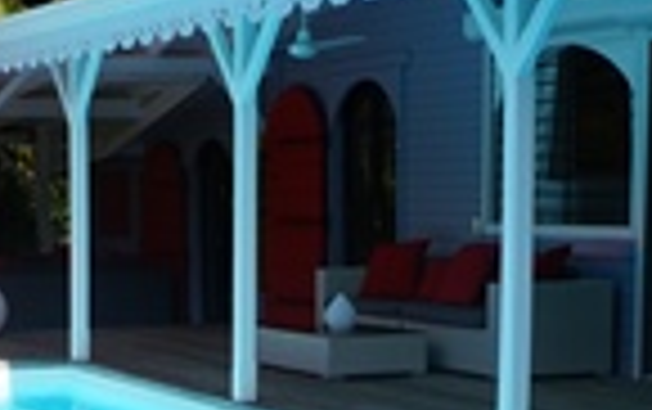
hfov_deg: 19.3
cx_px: 288
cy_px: 604
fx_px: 1921
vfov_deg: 11.7
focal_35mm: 108
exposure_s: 1/100
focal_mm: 16
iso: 100
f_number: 14
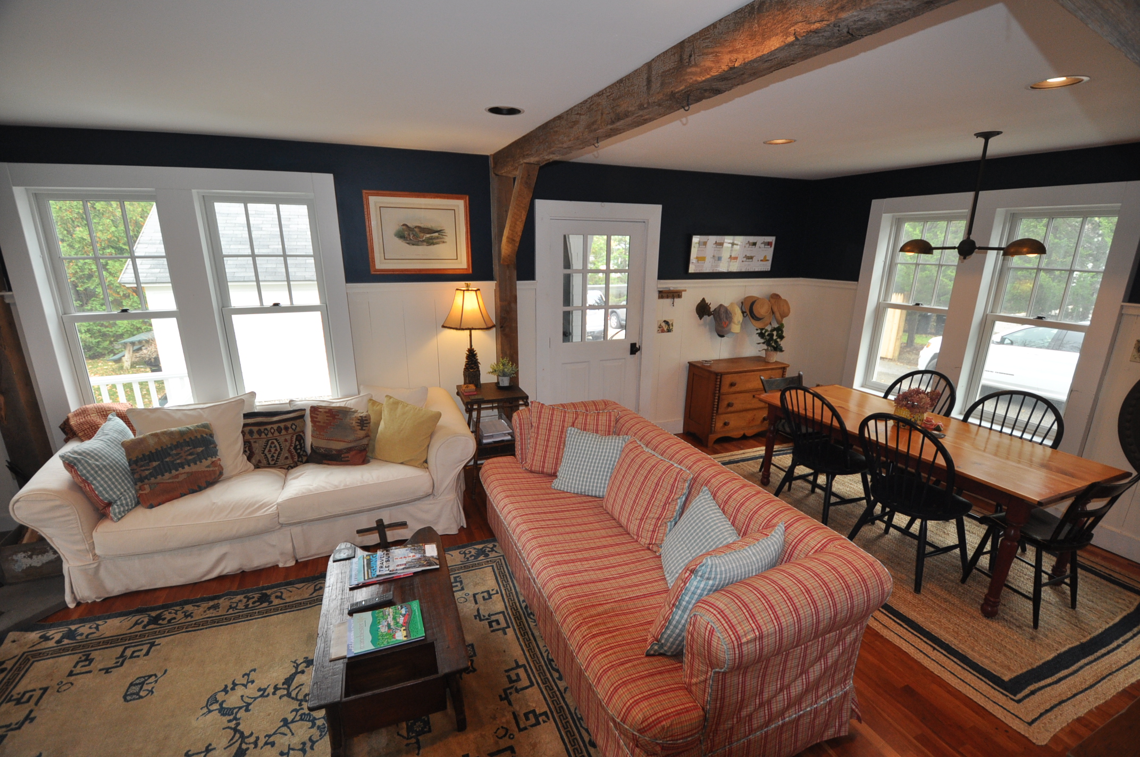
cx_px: 570
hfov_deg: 100.5
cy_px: 378
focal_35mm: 15
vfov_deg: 77.2
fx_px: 474
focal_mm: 10
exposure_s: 1/125
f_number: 3.5
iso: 500
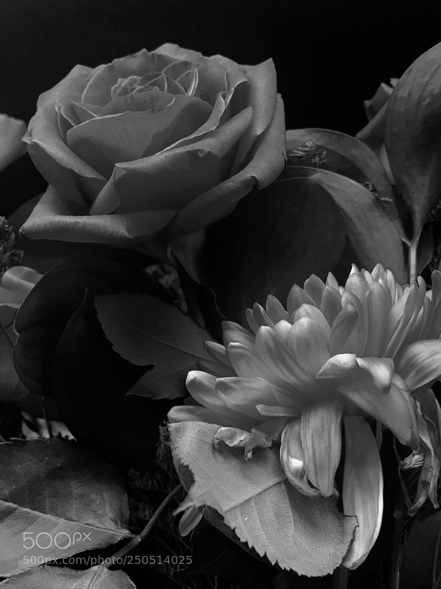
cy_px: 294
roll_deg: -0.9
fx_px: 476
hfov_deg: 49.7
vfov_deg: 63.4
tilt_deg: +16.4
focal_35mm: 28
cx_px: 220
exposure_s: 1/40
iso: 25
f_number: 1.8
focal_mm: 3.99
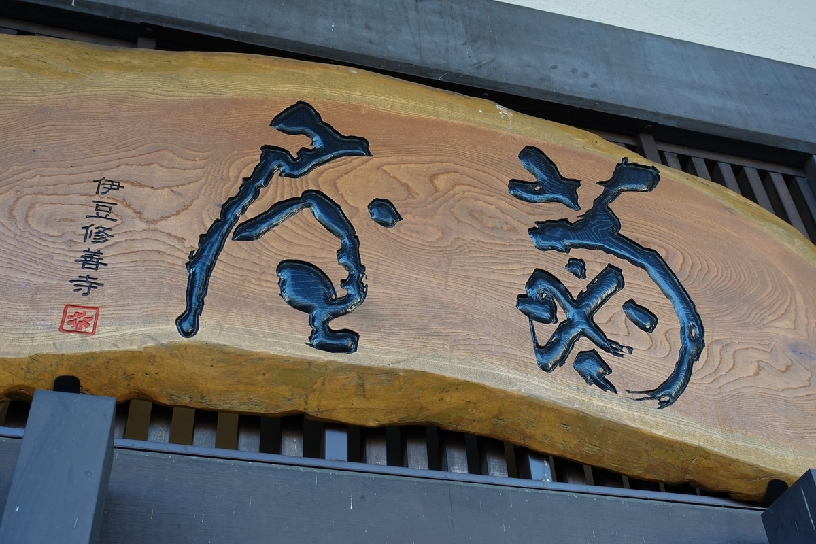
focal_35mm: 43
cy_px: 272
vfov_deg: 31.2
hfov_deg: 45.4
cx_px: 408
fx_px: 975
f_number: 2.8
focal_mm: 15.74
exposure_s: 1/50
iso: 125
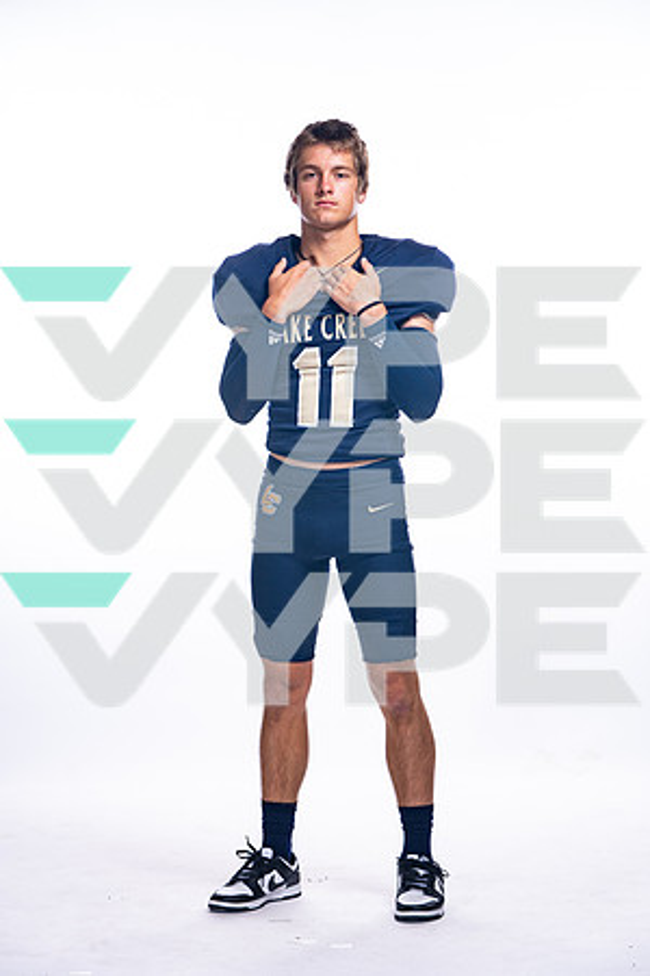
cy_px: 488
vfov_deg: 20.8
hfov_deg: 14.0
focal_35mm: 98
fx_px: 2654
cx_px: 325
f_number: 6.3
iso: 400
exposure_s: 1/250
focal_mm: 98
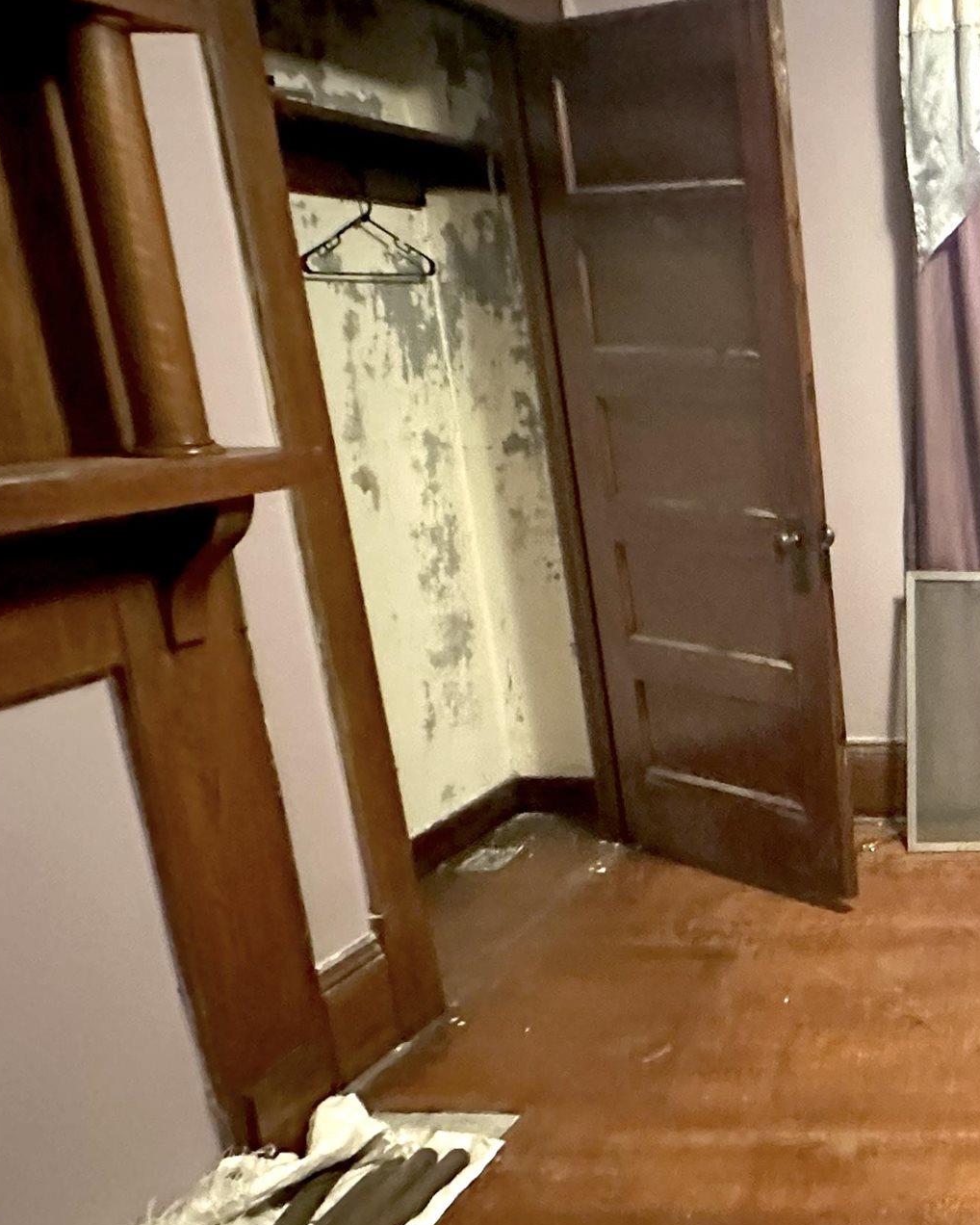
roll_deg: -0.6
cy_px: 614
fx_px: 1196
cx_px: 1298
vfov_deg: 54.2
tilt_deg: -13.2
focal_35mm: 33
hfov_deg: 32.5
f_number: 2.2
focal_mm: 2.22
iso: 1250
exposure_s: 1/30
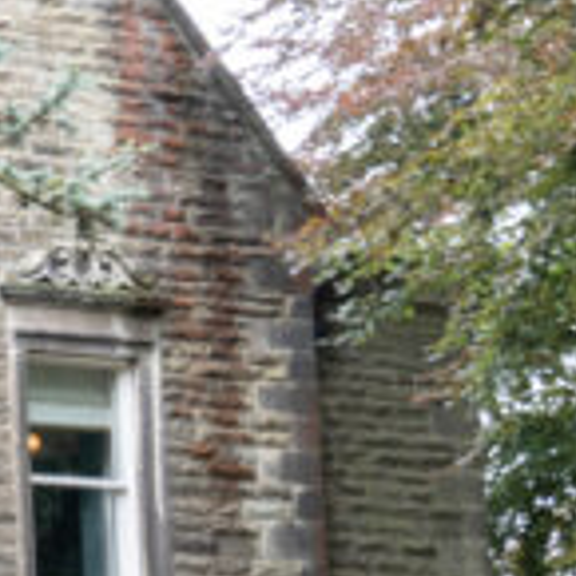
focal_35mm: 158
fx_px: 2974
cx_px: -1351
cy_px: 602
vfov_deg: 10.9
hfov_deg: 8.5
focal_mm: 26
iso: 200
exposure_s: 1/30
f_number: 8
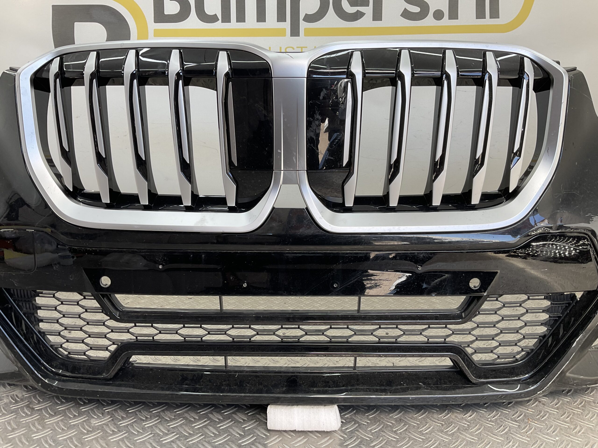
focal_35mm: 29
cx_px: 299
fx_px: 501
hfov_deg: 61.7
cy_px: 224
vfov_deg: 48.2
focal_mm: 3
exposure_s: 1/111
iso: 16
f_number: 1.8
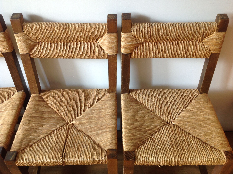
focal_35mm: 35
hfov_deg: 52.7
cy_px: 87
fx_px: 235
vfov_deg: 40.6
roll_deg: +0.2
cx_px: 116
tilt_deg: -42.1
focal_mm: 4.28
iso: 64
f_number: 2.4
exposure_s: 1/15
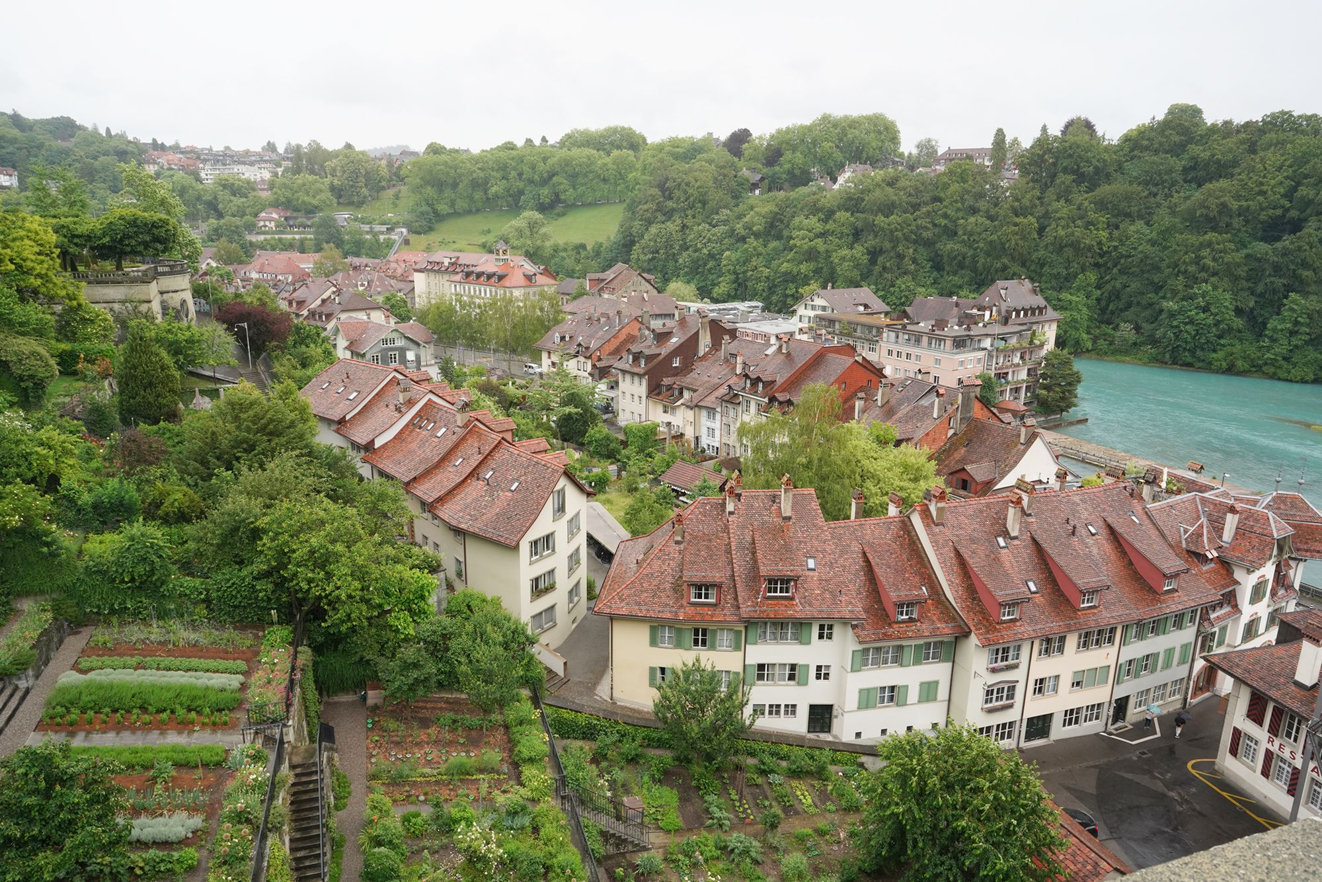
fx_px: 881
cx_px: 661
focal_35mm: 24
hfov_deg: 73.7
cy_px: 441
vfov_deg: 53.1
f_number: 10
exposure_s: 1/100
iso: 800
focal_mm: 24
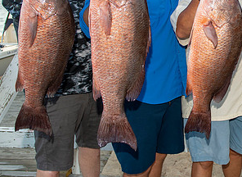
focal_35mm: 57
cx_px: 229
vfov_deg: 25.1
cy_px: 55
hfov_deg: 32.0
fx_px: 395
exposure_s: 1/250
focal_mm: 26
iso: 100
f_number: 4.5
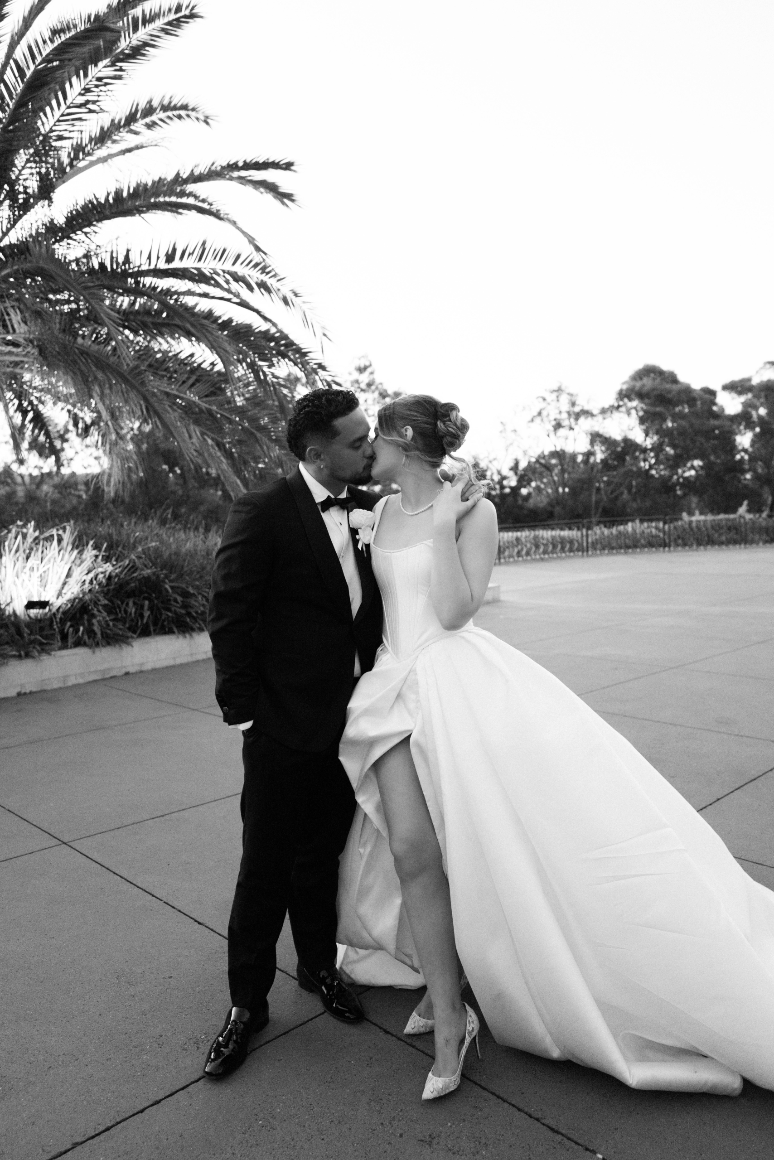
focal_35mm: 28
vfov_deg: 65.5
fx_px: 902
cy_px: 580
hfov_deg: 46.4
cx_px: 387
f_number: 2.8
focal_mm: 28
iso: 3200
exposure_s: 1/500
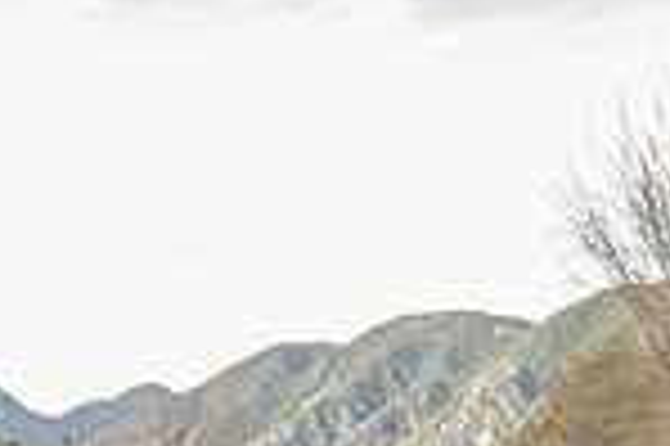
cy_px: 719
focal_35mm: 113
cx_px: 0
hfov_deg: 17.7
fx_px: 2101
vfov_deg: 11.5
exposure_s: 1/125
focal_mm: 29
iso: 200
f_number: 5.6
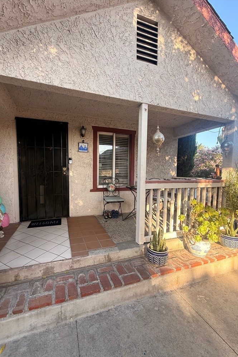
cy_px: 182
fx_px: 149
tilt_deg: -2.4
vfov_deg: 100.4
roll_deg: -1.2
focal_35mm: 15
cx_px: 109
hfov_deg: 77.2
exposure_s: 1/99
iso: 40
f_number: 2.2
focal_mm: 2.22
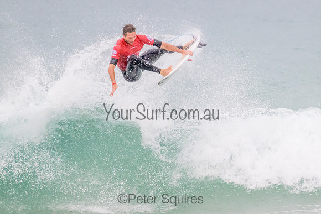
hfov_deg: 1.9
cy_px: 107
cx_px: 214
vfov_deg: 1.3
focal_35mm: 1069
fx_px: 9533
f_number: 11
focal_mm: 800
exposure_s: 1/2000
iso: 6400
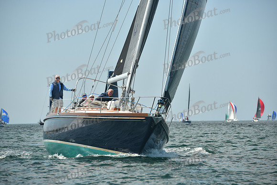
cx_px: 138
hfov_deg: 10.3
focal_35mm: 200
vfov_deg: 6.9
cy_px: 92
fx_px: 1539
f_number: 6.3
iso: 320
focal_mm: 200
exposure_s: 1/640
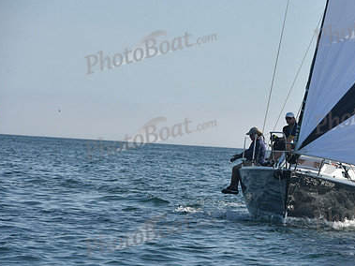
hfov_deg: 6.9
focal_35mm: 287
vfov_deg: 5.2
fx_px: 2942
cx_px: 266
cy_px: 172
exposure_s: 1/1250
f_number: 10
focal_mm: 195
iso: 320
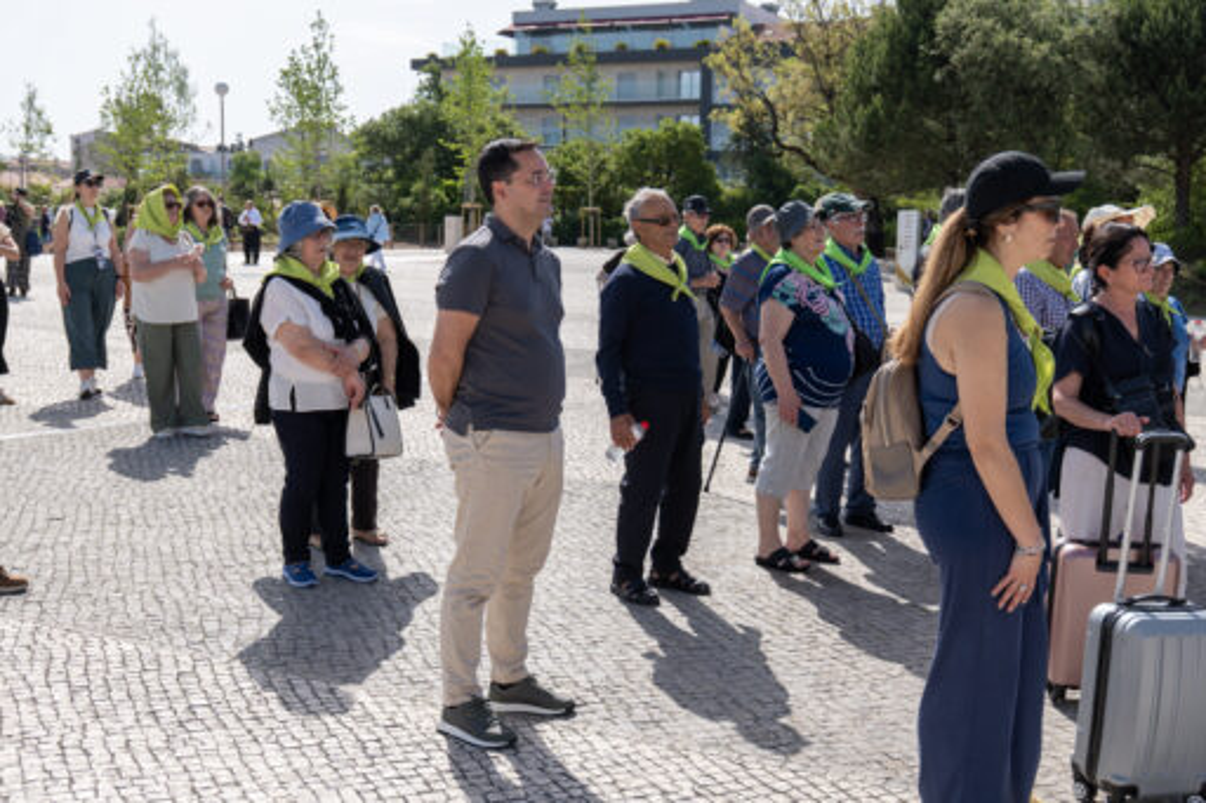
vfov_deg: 29.2
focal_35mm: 46
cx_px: 603
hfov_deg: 42.8
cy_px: 402
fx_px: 1540
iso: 100
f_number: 6.3
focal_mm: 46
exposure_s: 1/500
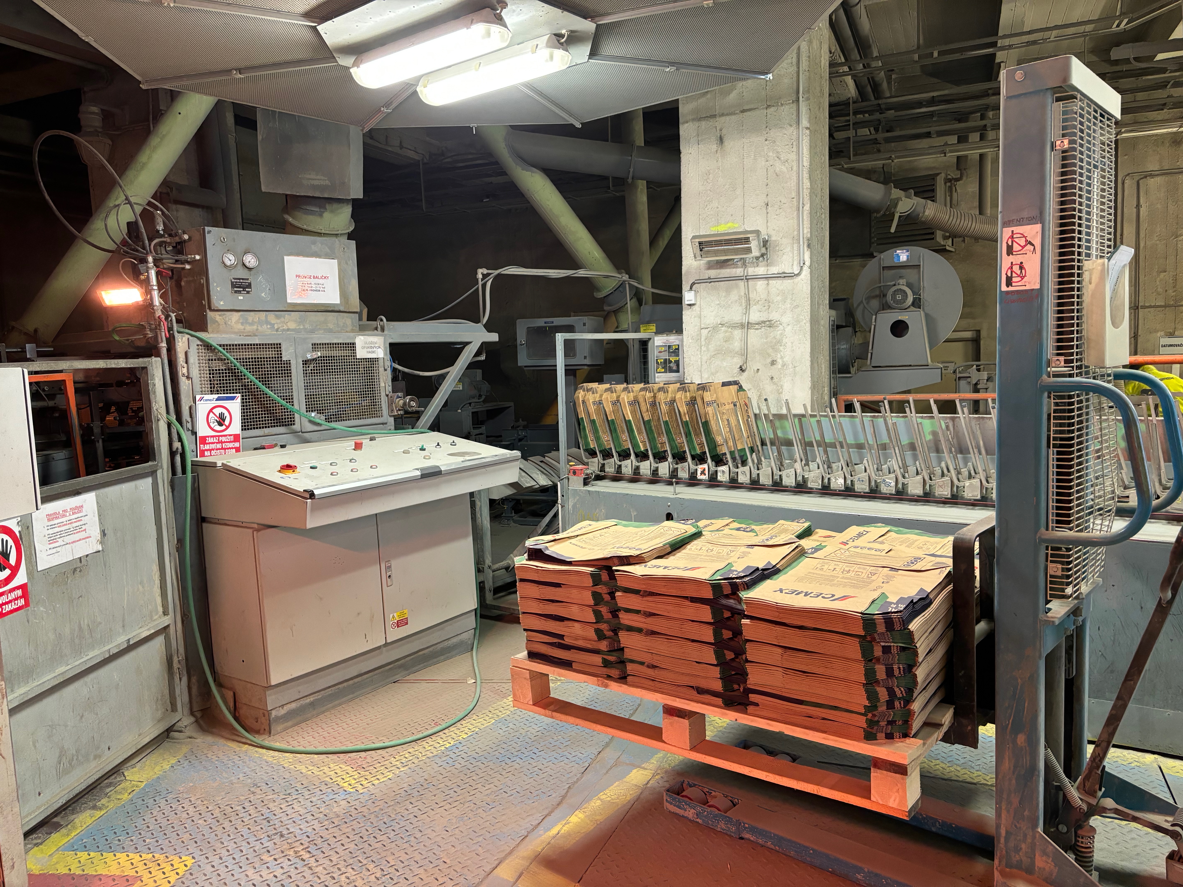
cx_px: 592
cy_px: 444
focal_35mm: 26
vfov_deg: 53.1
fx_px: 889
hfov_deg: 67.3
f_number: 1.6
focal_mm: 5.96
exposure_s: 1/50
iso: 320
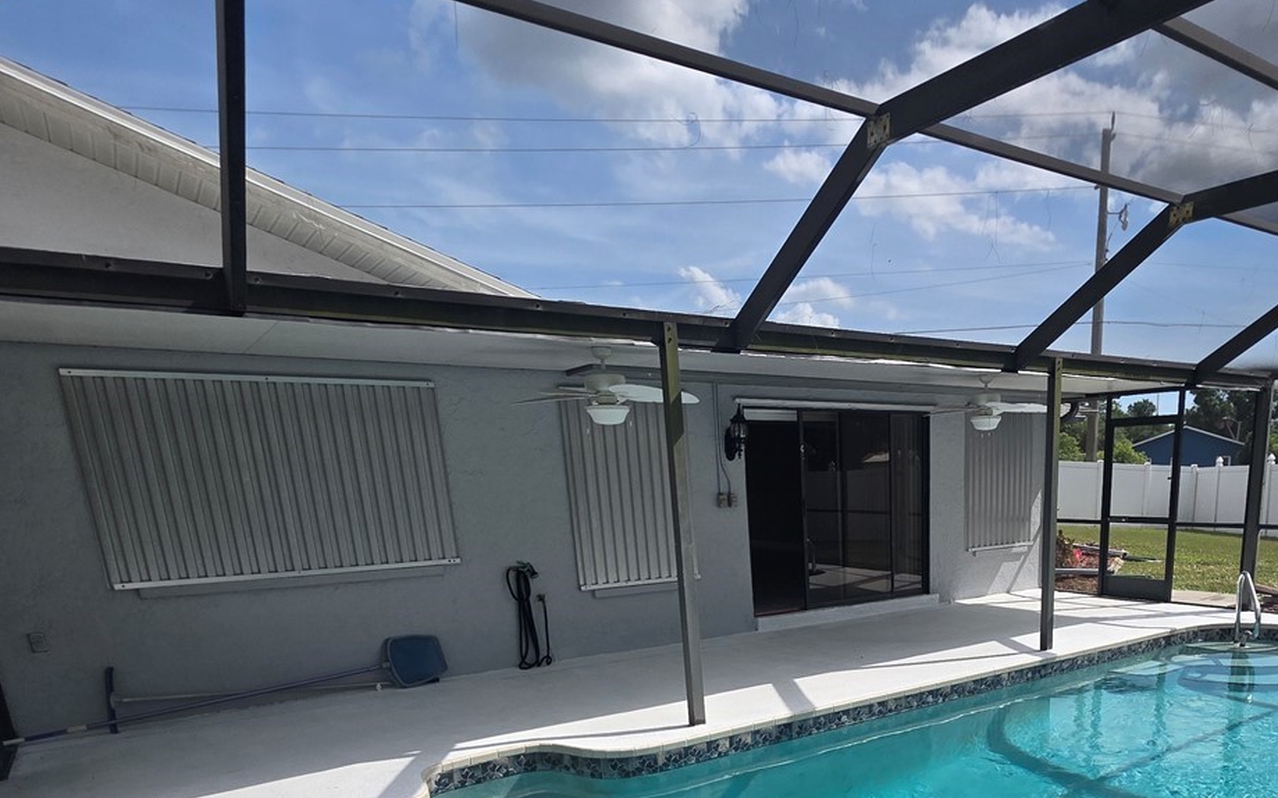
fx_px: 836
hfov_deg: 72.3
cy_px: 713
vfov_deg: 46.3
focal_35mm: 24
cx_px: 864
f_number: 1.9
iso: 40
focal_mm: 2.2
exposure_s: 1/2384
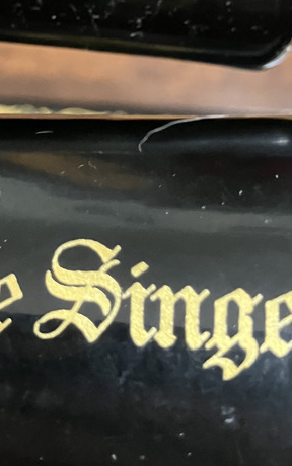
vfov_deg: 30.6
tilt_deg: -67.4
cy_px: 78
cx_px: 61
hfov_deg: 19.8
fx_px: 827
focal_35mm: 65
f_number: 1.8
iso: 500
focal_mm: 3.99
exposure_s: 1/30
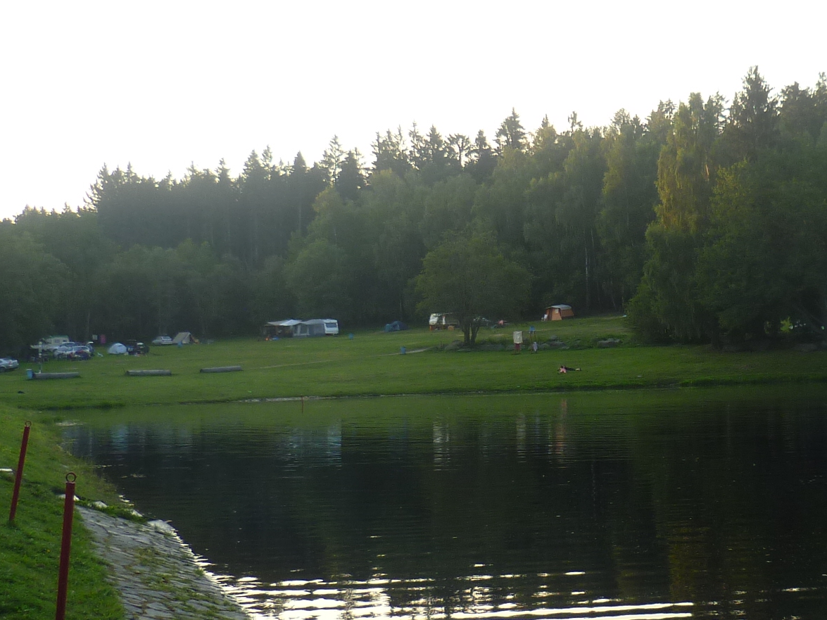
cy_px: 295
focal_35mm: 61
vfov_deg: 24.0
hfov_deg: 31.1
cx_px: 635
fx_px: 1457
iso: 80
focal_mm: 5
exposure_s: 1/160
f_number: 2.8
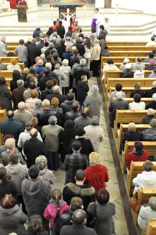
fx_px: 336
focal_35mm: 52
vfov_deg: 38.5
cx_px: 77
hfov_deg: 26.1
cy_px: 120
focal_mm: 29
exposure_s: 1/6
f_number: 6.3
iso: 3200
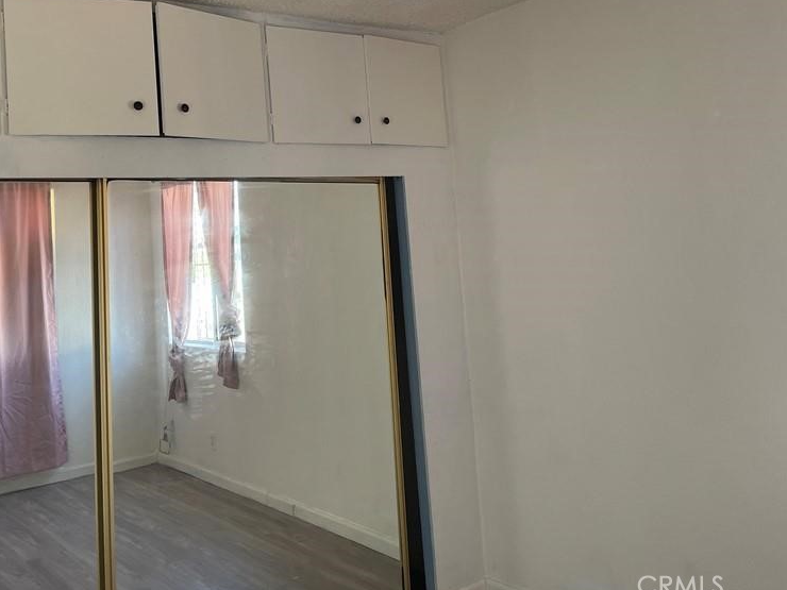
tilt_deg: +4.7
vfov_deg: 39.2
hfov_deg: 51.3
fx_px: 818
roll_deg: +4.9
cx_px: 372
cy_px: 192
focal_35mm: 36
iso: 125
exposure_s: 1/121
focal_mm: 4.2
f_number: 1.6
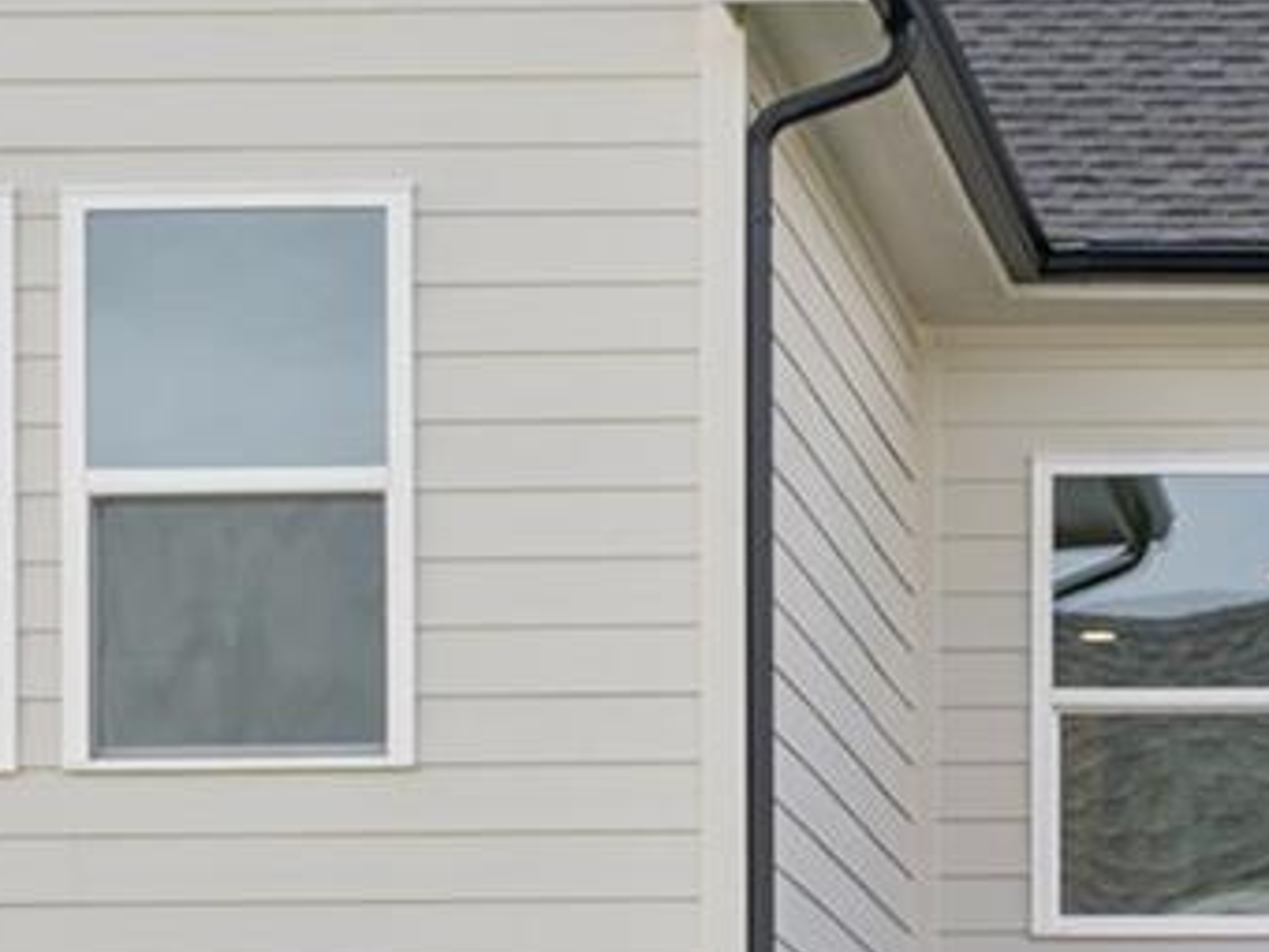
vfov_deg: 8.8
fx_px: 6159
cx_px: 1646
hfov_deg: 11.5
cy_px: 864
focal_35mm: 168
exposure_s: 1/400
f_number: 5
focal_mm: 29
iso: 100
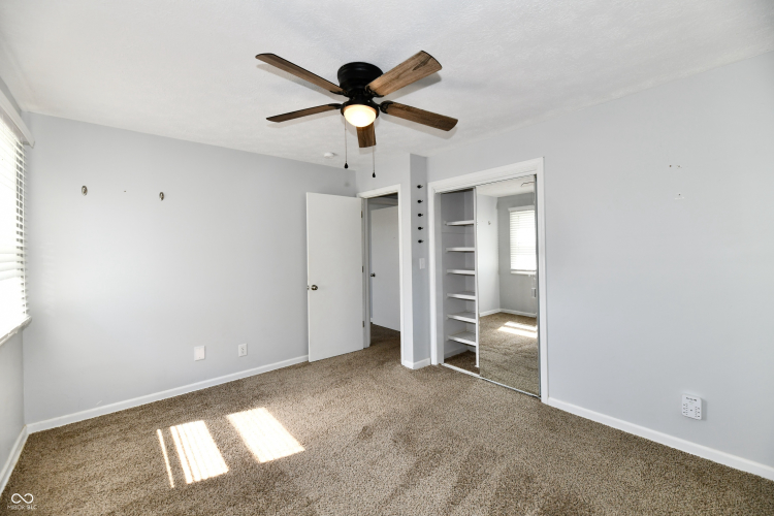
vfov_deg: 81.2
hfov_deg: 104.3
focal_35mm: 14
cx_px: 387
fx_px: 301
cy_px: 258
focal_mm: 14
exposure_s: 1/100
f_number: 6.3
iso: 640
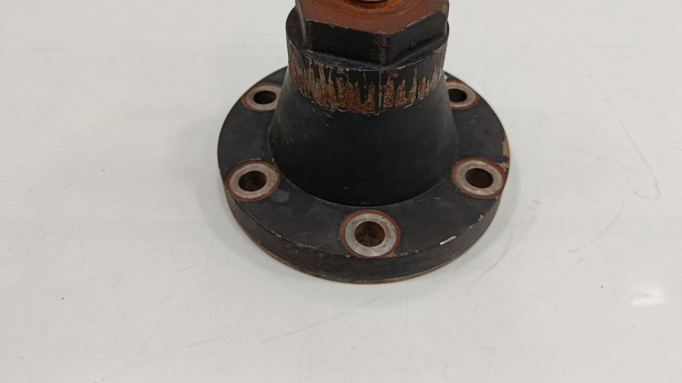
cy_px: 132
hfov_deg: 69.9
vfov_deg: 42.4
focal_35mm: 27
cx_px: 344
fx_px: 488
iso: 954
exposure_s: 1/100
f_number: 1.7
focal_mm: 5.24
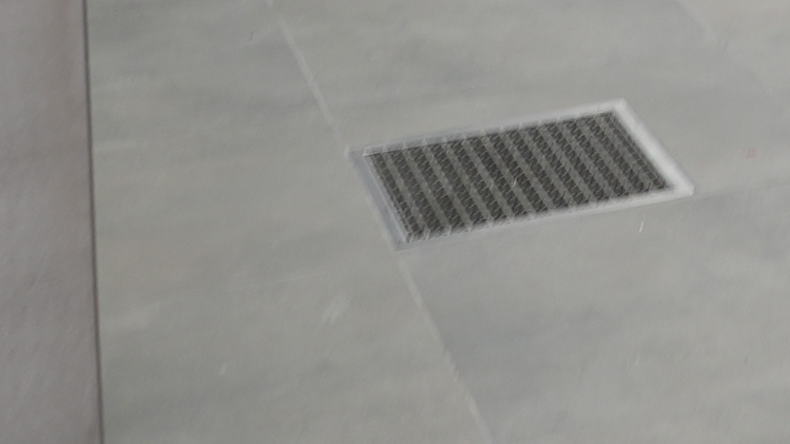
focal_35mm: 128
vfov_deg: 8.6
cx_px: 1406
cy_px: -630
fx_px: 2681
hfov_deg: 14.7
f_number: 2.5
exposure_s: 1/50
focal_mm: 15
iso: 100
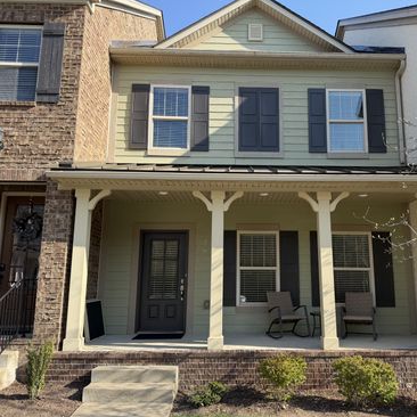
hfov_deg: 55.3
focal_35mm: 29
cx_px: 247
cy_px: 212
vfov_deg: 55.6
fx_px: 395
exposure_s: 1/1653
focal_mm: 6.76
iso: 80
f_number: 1.78
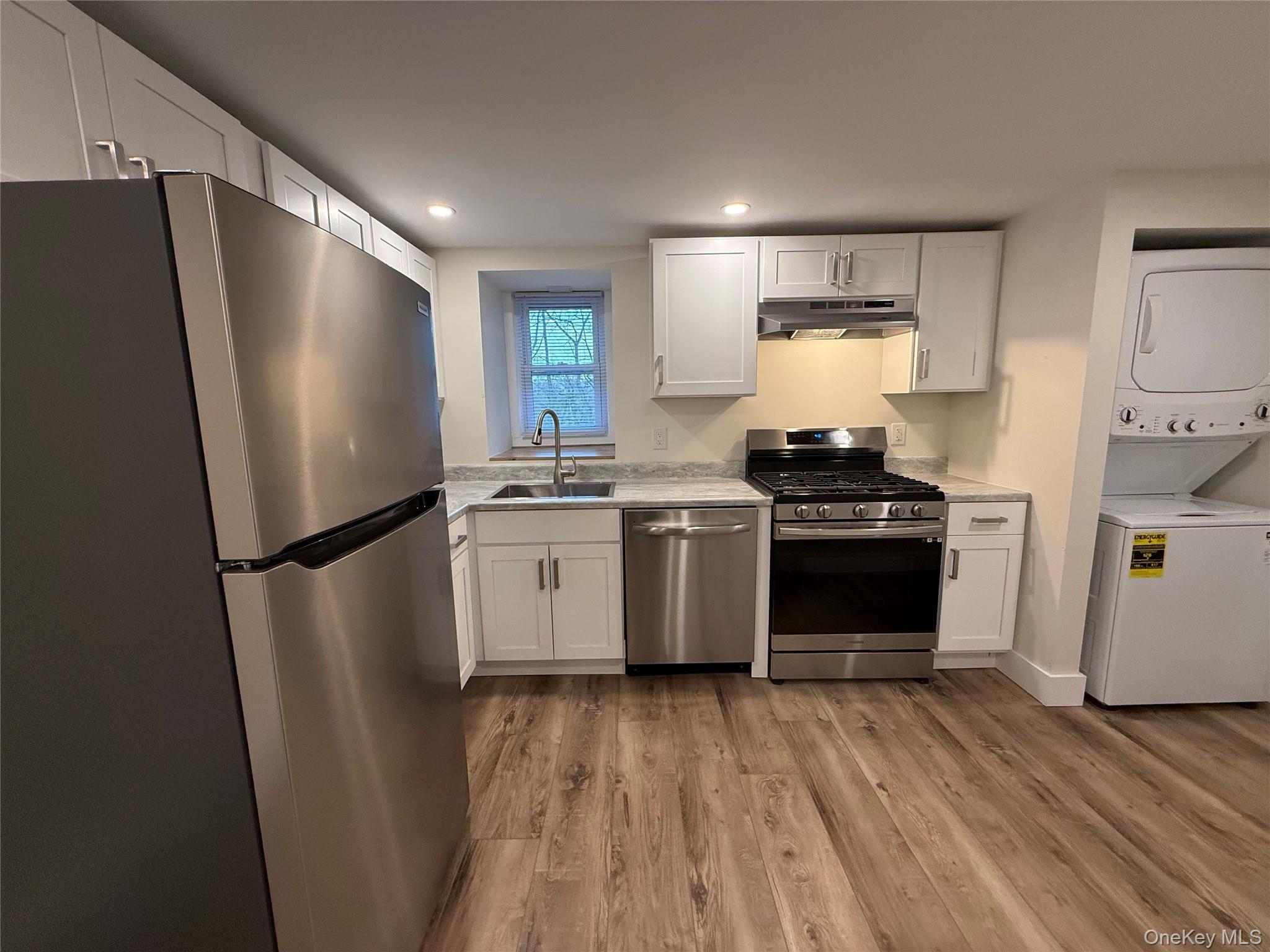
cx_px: 635
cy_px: 476
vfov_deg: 85.7
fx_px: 514
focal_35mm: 14
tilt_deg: -8.7
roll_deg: +1.1
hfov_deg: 102.1
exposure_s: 1/120
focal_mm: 2.22
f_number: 2.2
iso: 250
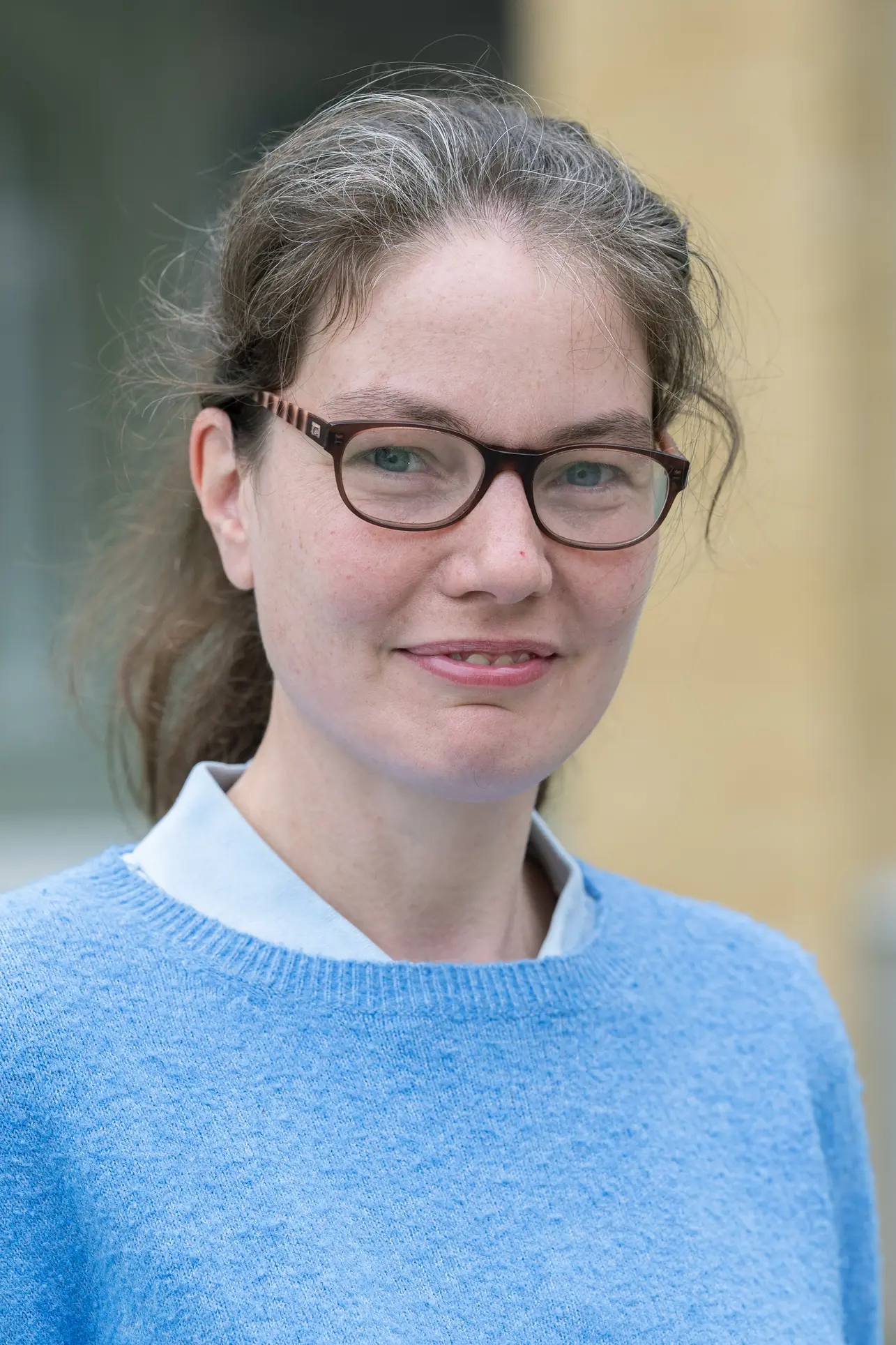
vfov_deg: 15.2
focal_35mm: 135
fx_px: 5041
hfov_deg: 10.2
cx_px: 448
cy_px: 672
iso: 500
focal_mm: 135
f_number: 3.5
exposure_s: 1/200
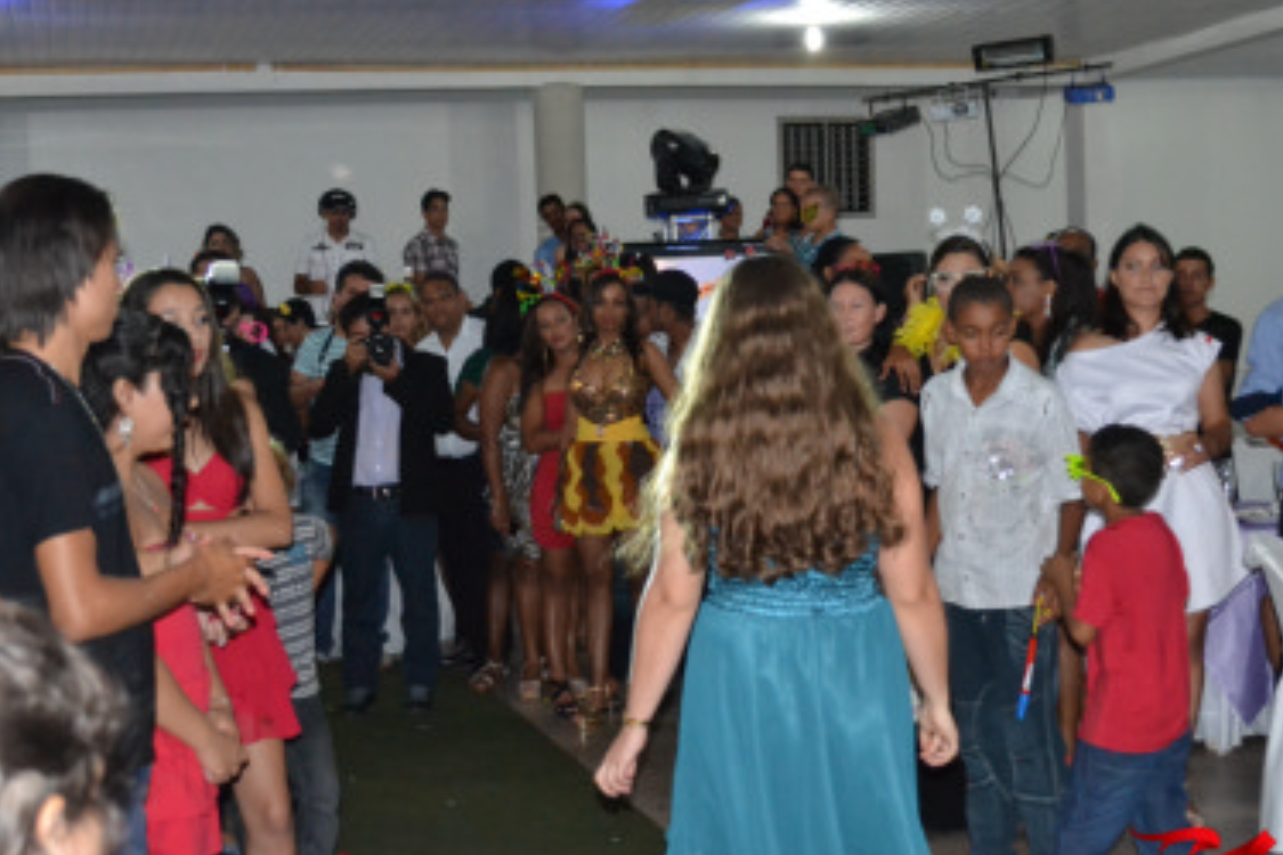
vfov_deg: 20.0
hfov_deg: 29.6
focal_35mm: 68
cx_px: 746
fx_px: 2423
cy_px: 487
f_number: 5
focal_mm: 34
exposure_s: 1/60
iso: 3200
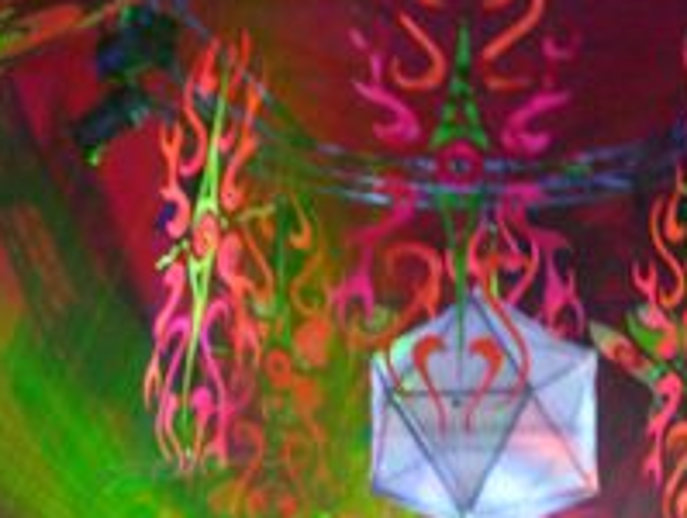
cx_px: 487
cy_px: 390
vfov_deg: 18.6
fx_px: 1571
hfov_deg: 24.5
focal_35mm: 79
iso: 400
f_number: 2.8
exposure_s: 1/1.1
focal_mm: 8.9
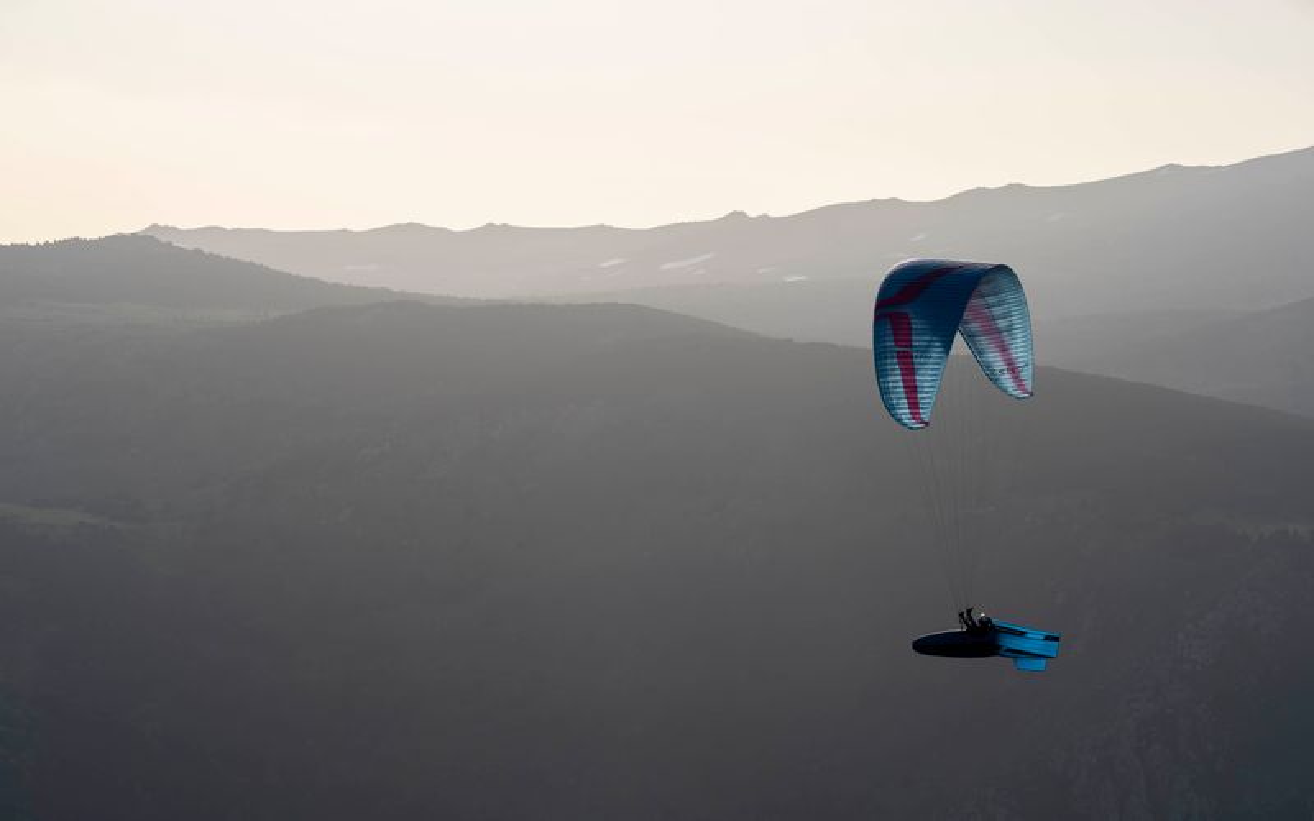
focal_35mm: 153
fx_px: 5471
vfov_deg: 8.6
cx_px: 675
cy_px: 486
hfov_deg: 13.7
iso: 160
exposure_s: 1/1000
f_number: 6.3
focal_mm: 135
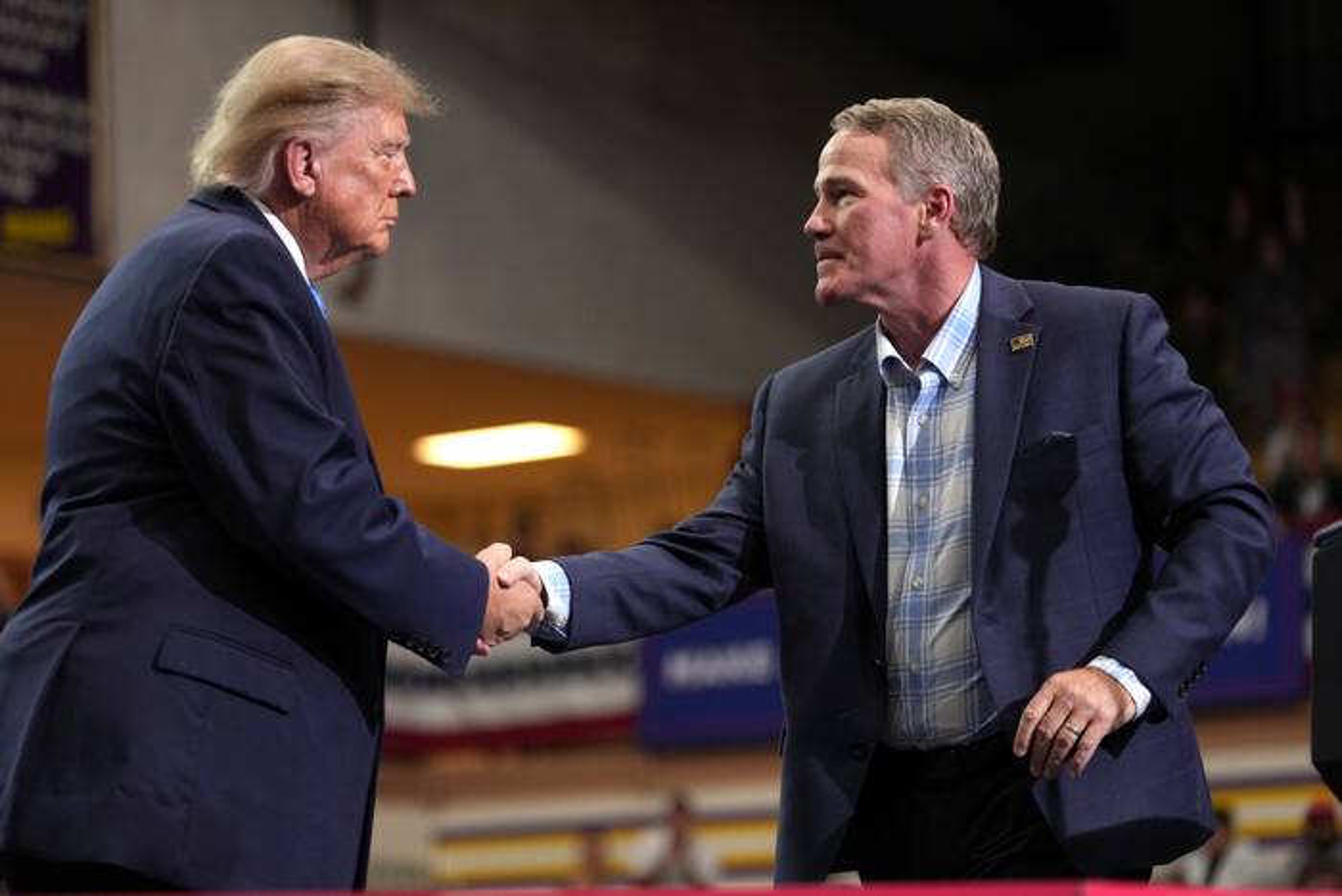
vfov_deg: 11.7
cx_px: 671
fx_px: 4362
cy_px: 448
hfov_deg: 17.5
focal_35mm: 117
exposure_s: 1/640
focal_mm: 117
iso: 2000
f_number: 2.8
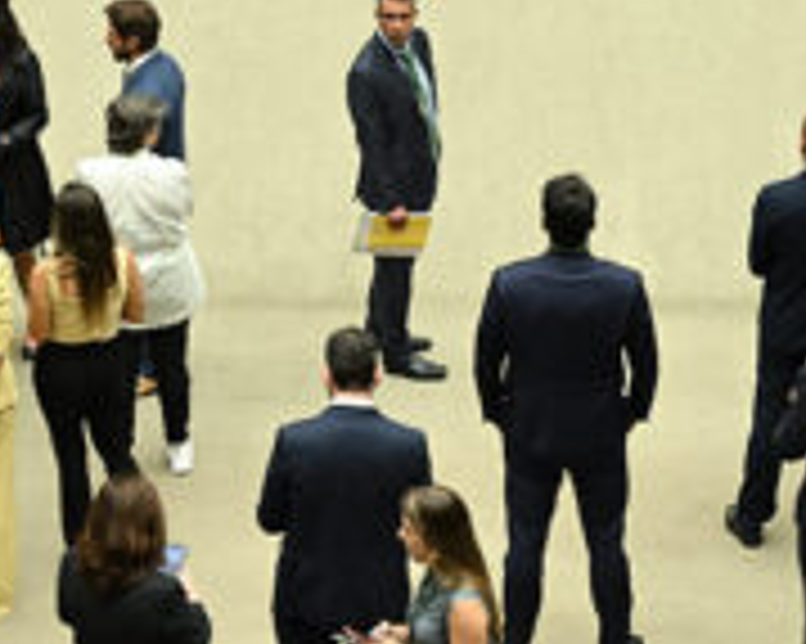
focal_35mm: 154
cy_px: 90
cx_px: 491
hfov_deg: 12.5
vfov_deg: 10.0
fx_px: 3672
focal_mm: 70
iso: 1600
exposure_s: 1/125
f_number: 3.5
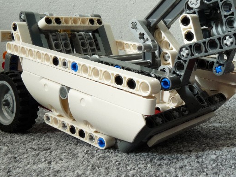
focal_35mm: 50
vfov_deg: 29.0
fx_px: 341
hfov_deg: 37.7
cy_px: 70
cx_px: 160
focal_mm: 5.8
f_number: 8
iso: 100
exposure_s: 1
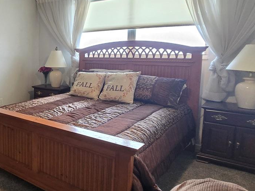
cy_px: 77
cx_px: 4
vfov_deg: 46.6
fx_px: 221
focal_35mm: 30
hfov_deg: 49.7
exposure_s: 1/60
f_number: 2.2
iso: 320
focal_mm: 2.2
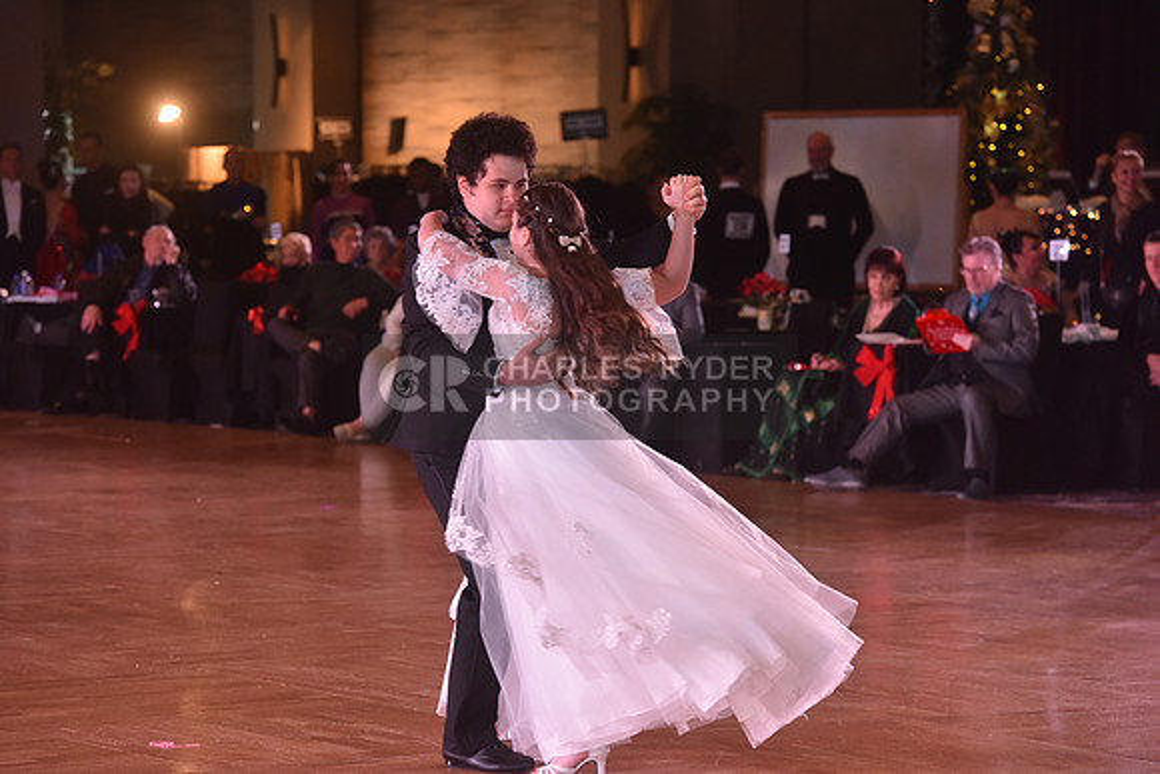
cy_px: 387
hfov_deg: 13.7
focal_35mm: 150
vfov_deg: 9.2
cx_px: 580
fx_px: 4834
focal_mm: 150
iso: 1600
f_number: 5
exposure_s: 1/200
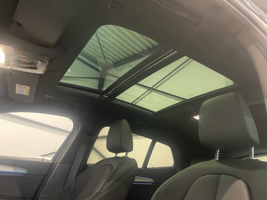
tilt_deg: +22.8
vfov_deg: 53.1
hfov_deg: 67.3
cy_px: 100
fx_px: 201
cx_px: 134
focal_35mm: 26
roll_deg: -7.6
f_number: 1.6
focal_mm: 4.2
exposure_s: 1/25
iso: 500
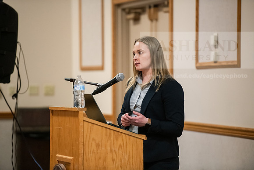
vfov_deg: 6.9
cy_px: 85
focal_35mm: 200
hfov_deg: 10.3
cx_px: 127
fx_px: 1411
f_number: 2.8
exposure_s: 1/200
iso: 4000
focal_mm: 200
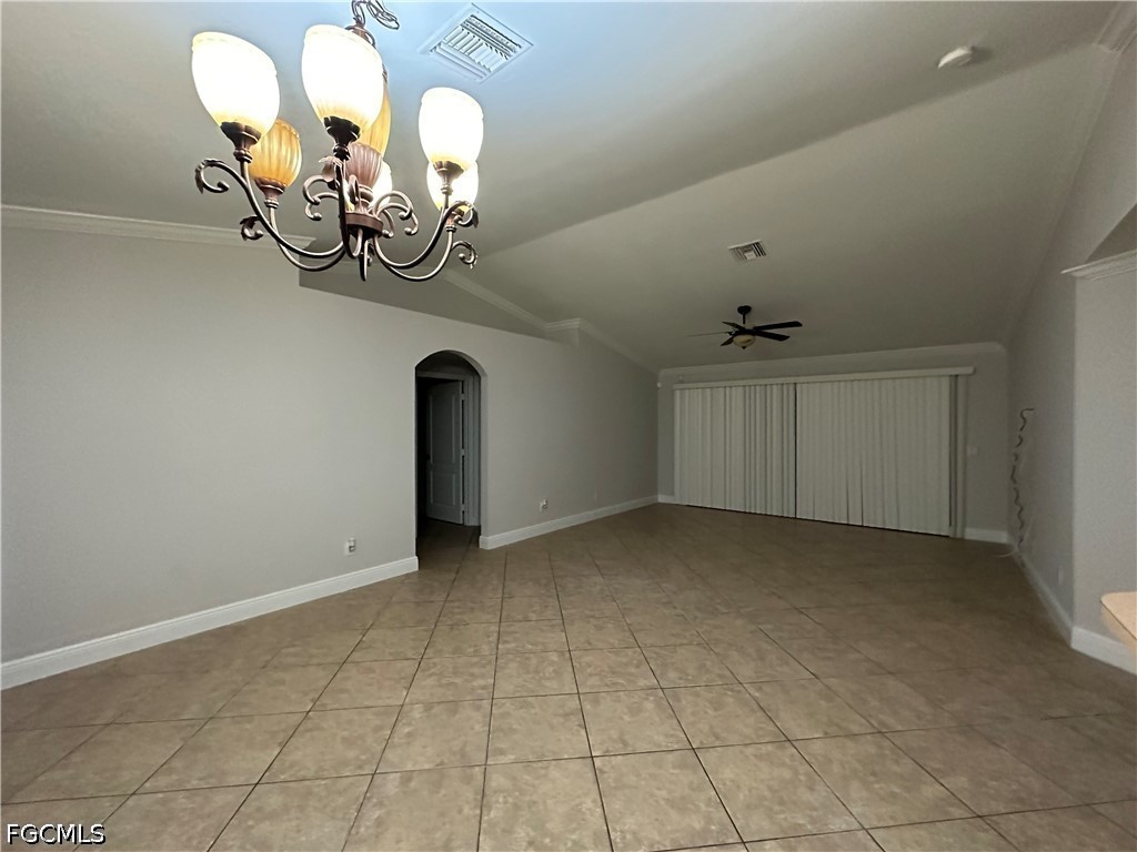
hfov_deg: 102.1
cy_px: 426
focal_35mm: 14
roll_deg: -0.5
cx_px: 568
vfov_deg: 85.7
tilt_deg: -1.6
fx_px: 460
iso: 1250
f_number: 2.2
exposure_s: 1/60
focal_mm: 2.22
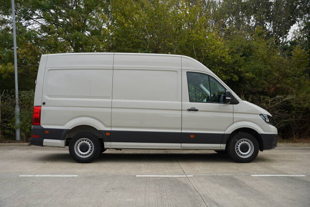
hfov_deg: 57.1
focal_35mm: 33
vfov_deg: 39.8
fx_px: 285
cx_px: 155
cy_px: 104
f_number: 4
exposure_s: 1/160
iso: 160
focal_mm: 33.1
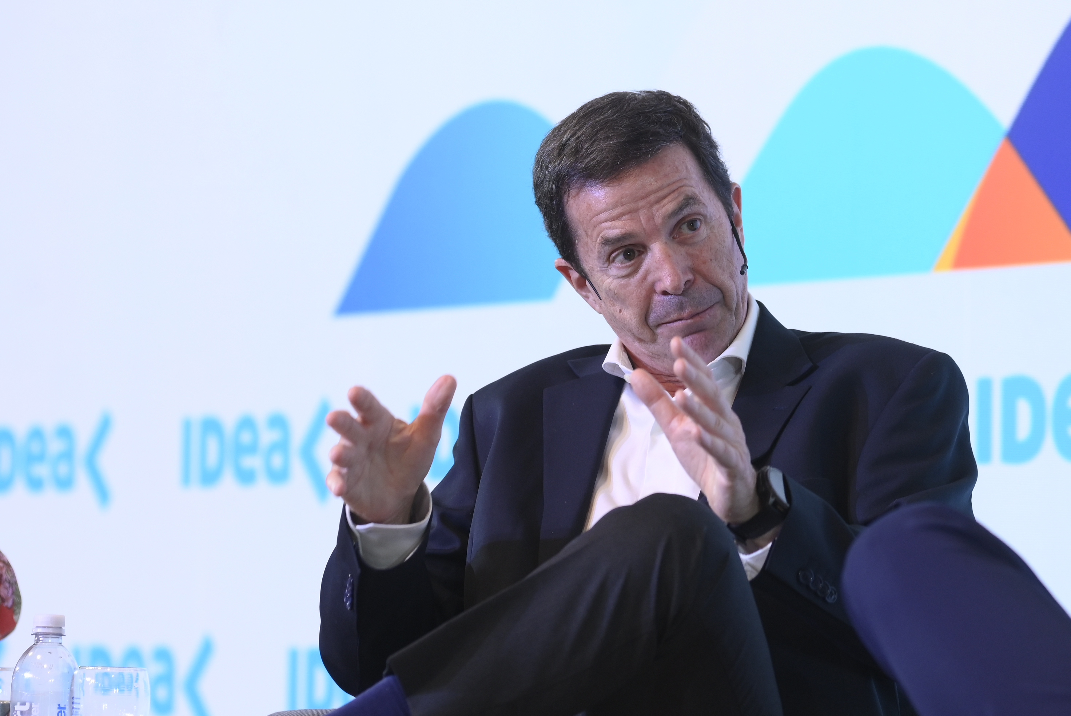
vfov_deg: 6.3
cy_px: 358
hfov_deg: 9.5
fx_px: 6461
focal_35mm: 217
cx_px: 536
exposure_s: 1/125
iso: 800
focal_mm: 145
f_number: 4
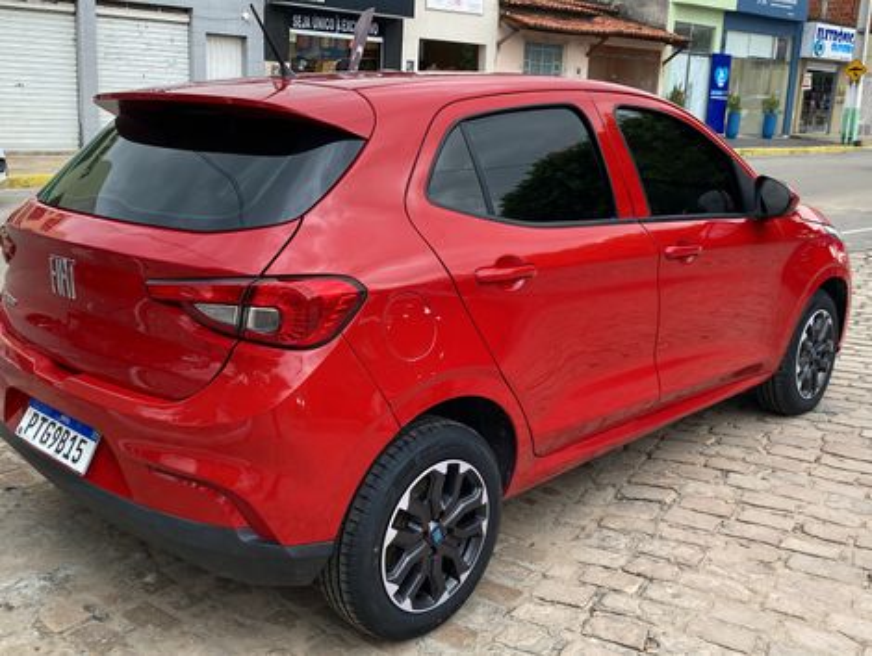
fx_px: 757
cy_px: 328
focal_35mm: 30
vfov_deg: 46.9
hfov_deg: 59.9
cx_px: 436
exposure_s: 1/59
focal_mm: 4.25
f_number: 1.8
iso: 50
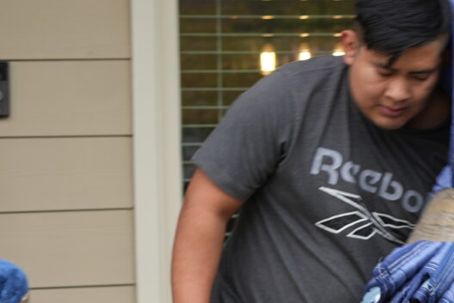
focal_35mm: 242
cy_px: 188
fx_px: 3053
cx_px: 1031
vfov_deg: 5.7
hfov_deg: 8.0
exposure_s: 1/125
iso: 100
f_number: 3.5
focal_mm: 50
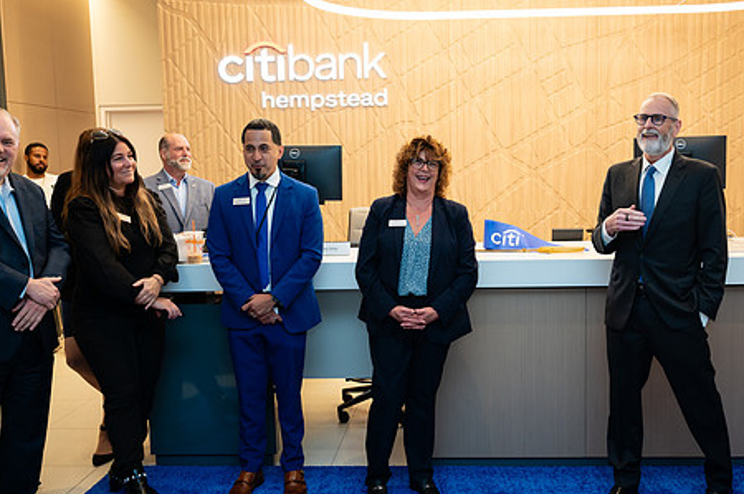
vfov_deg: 33.3
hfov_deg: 48.3
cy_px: 251
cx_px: 431
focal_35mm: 40
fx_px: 826
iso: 500
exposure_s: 1/200
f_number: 3.2
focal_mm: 29
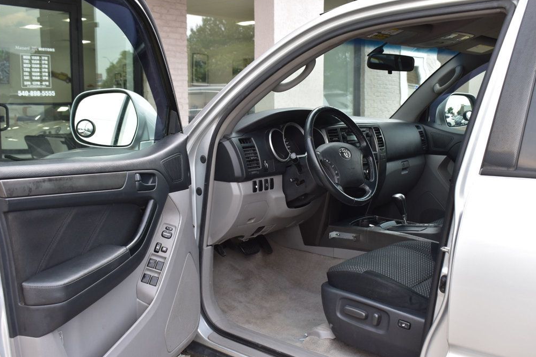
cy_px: 179
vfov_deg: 33.4
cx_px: 270
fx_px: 595
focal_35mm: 40
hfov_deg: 48.5
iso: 400
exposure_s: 1/80
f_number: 8
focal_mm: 26
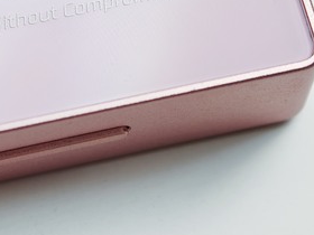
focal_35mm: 195
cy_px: -3
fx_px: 1769
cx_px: 54
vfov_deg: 7.6
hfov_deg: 10.1
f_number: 2.1
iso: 320
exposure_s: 1/120
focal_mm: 16.5
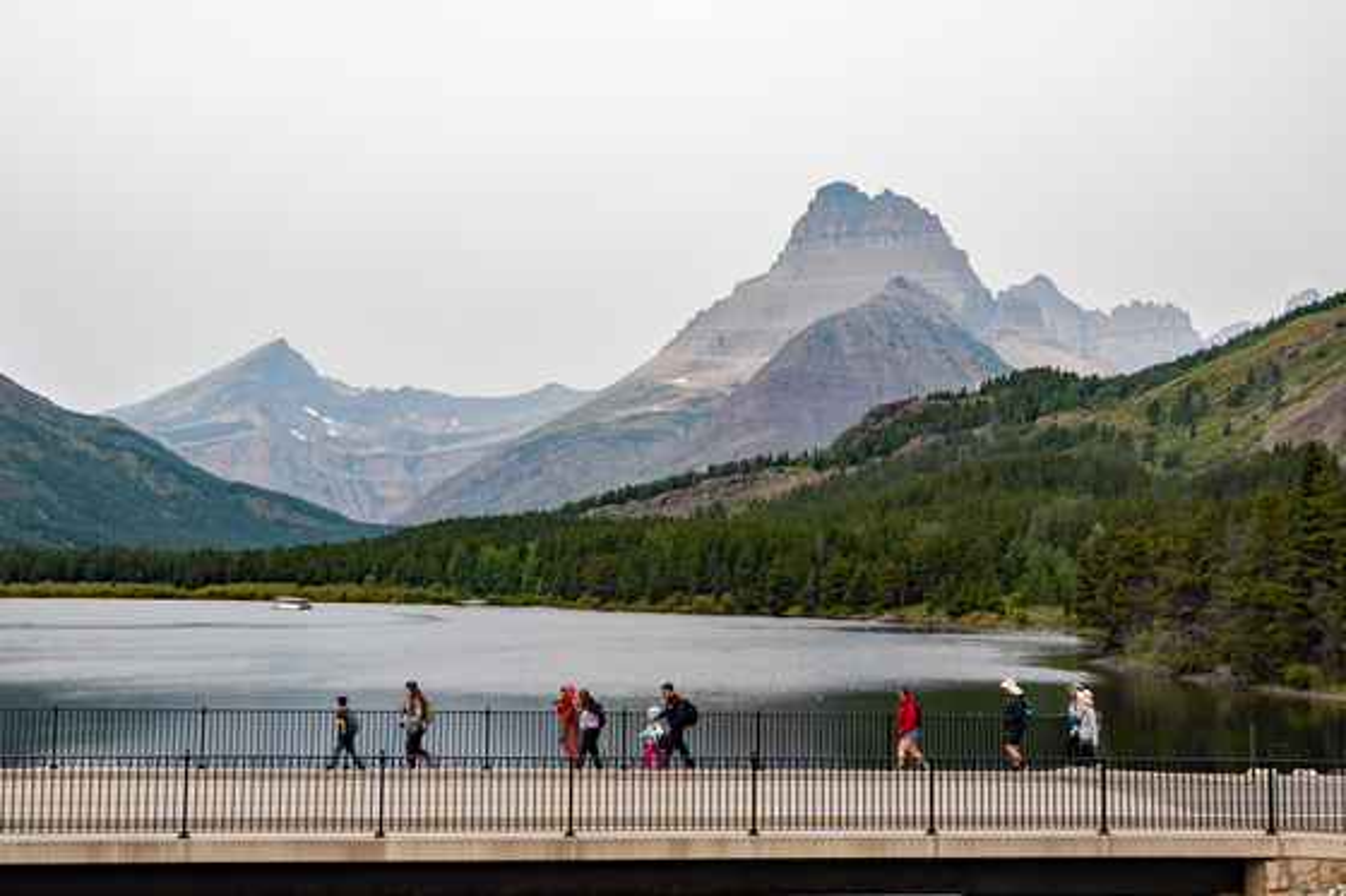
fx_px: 1532
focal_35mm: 41
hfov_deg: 47.4
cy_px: 448
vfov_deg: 32.6
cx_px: 673
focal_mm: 15.17
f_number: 4.5
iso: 64
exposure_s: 1/60
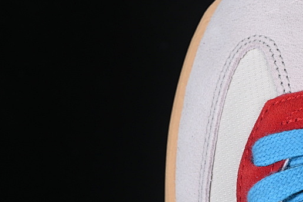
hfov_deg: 12.9
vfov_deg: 8.7
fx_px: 1321
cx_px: 308
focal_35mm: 157
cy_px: 123
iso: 160
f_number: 7.1
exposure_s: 1/60
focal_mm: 50
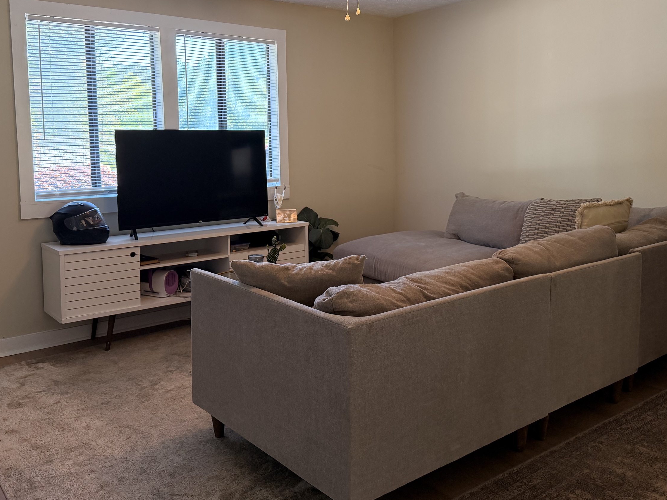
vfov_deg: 42.5
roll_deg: +1.2
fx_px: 636
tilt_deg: -4.0
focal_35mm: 33
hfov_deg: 55.3
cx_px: 332
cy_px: 177
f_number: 1.78
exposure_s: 1/120
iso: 200
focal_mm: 6.76
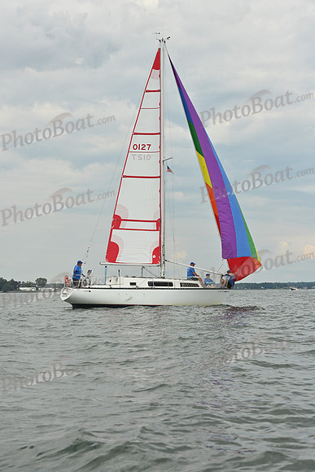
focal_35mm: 78
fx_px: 1023
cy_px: 236
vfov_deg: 26.0
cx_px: 158
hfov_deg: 17.5
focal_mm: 78
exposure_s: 1/1250
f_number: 9
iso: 320
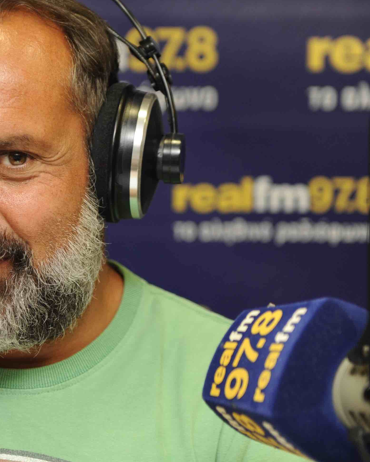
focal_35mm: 144
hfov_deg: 10.6
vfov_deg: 13.4
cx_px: -12
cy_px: 237
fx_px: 1972
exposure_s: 1/100
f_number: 2.8
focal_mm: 70
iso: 800
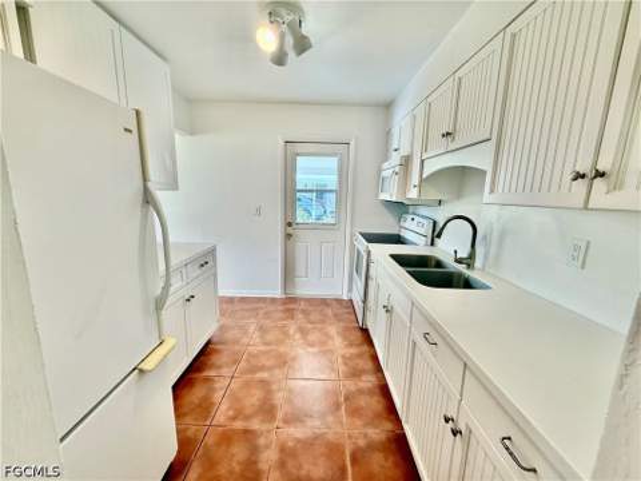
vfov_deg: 85.7
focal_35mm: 14
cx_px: 320
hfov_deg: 102.1
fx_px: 259
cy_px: 240
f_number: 2.2
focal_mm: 2.22
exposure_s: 1/120
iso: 125
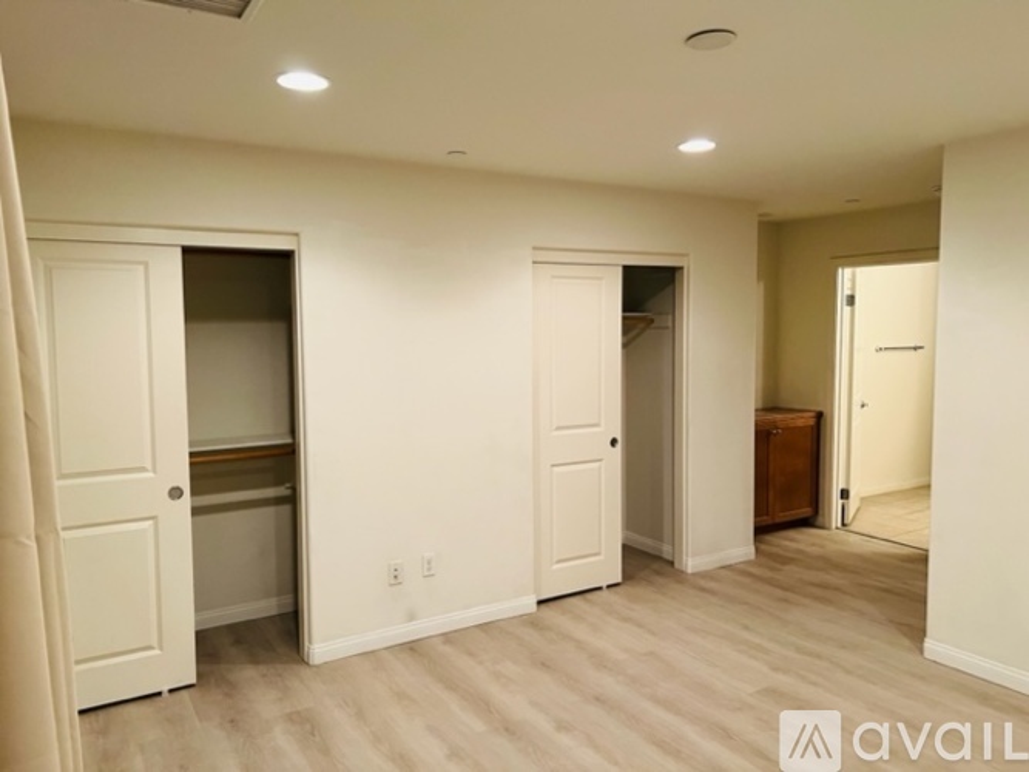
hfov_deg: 67.3
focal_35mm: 26
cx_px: 514
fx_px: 773
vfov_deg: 53.0
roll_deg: +0.2
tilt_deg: -4.4
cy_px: 386
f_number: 1.5
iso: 200
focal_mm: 5.7
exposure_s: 1/60
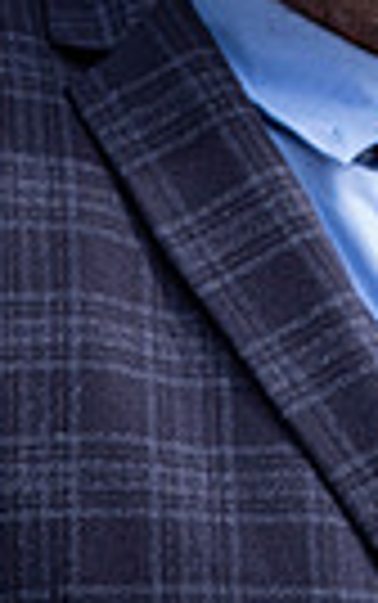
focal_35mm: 1111
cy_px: -56
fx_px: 18273
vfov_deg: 1.9
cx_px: 669
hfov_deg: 1.2
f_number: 2.8
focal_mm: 140
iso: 200
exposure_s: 1/1000
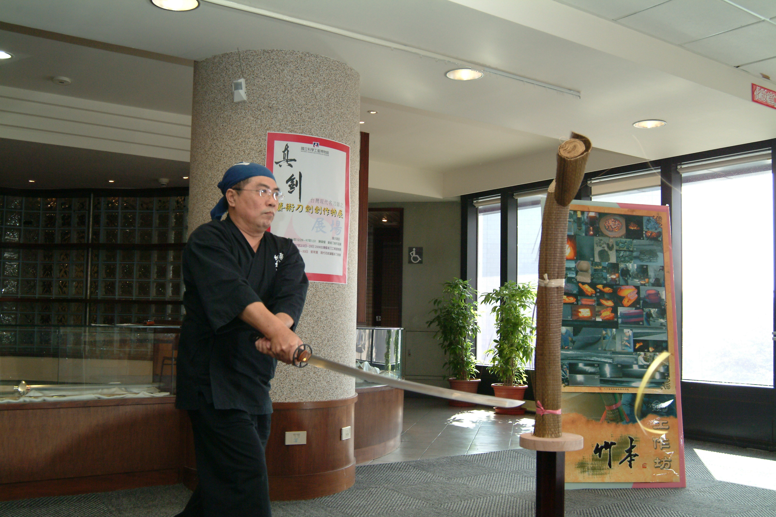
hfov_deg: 57.2
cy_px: 258
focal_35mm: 33
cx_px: 388
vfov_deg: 40.0
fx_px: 711
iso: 800
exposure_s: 1/125
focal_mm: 22
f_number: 5.6
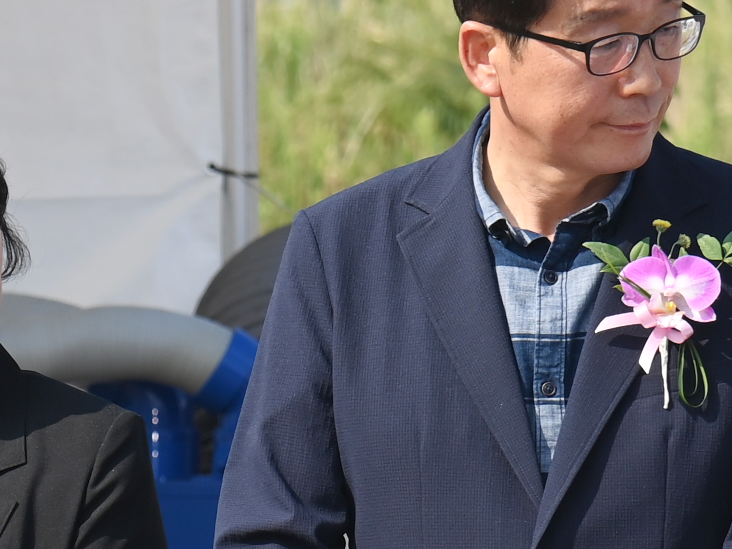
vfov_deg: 5.0
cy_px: 498
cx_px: -65
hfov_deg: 6.7
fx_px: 6260
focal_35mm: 296
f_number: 7.1
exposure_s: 1/500
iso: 200
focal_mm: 120
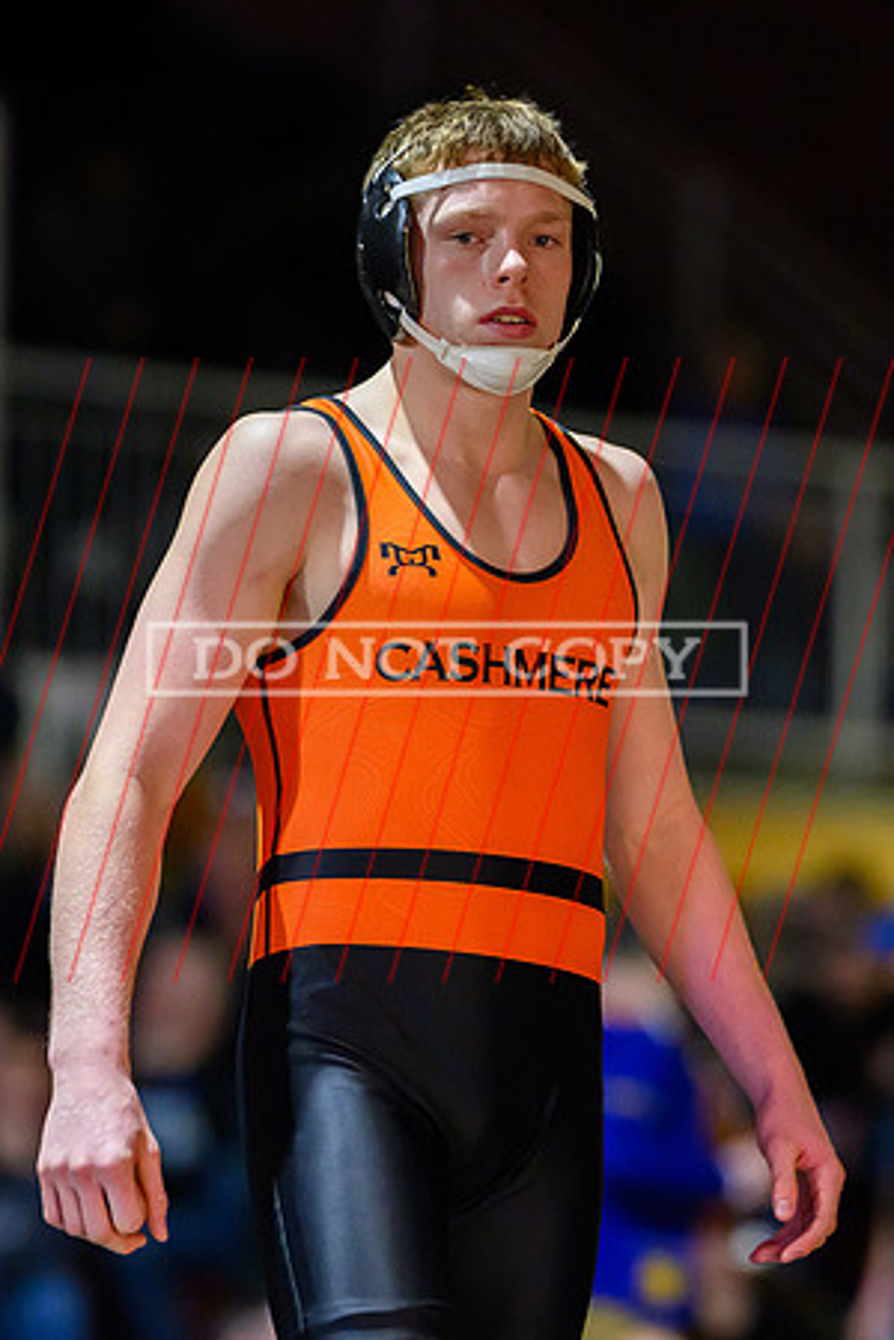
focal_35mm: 226
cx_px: 488
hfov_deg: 6.1
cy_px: 602
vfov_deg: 9.1
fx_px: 8425
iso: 8000
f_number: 2
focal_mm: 135
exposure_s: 1/500
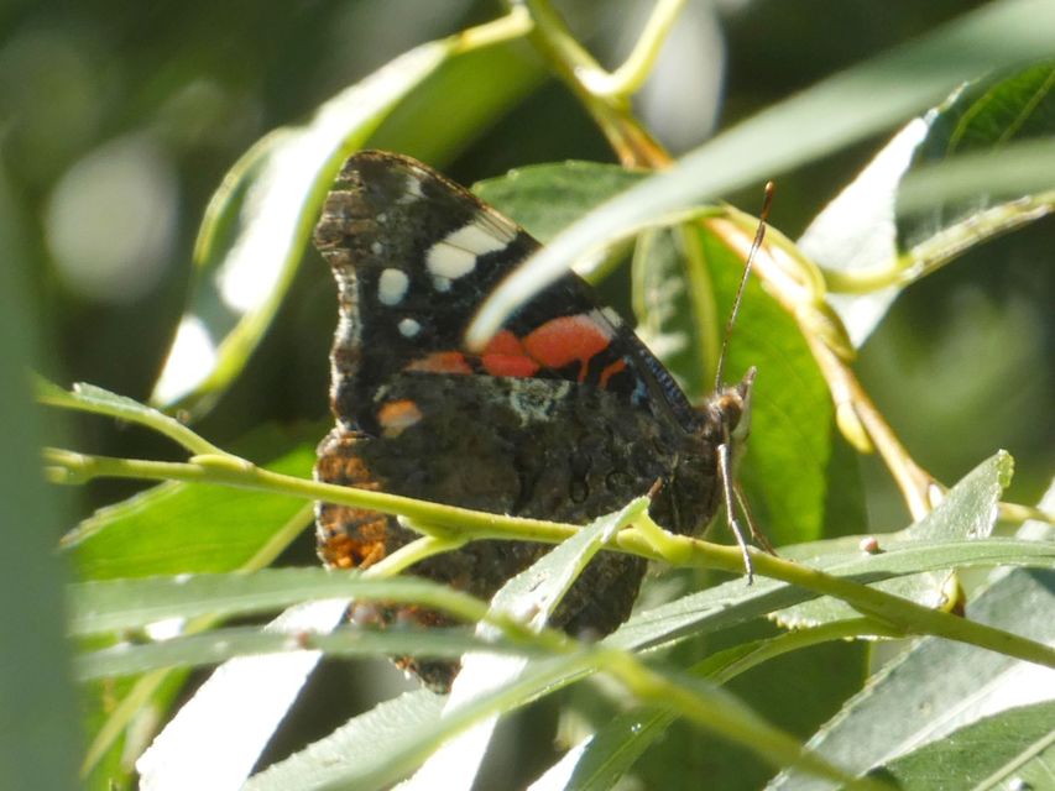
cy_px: 396
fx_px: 18960
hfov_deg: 3.2
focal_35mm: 622
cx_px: 528
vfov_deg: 2.4
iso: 100
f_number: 5.6
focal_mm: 111.5
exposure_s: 1/100
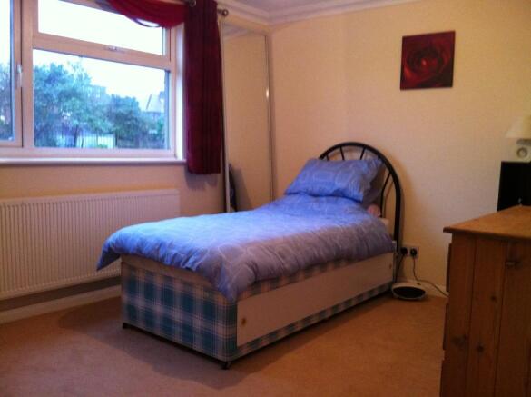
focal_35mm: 35
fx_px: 536
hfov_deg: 52.7
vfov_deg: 40.6
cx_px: 266
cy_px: 198
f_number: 2.8
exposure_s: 1/17
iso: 320
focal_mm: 3.85
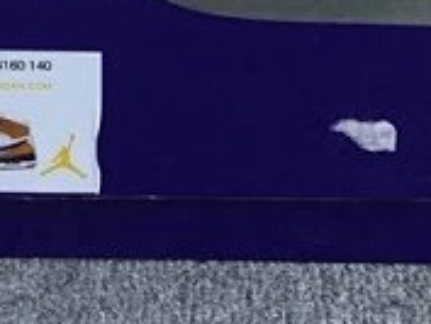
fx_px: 1395
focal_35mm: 112
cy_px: -244
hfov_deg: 17.5
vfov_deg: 12.2
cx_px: 178
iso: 25
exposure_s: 1/806
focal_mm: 3.3
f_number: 2.4
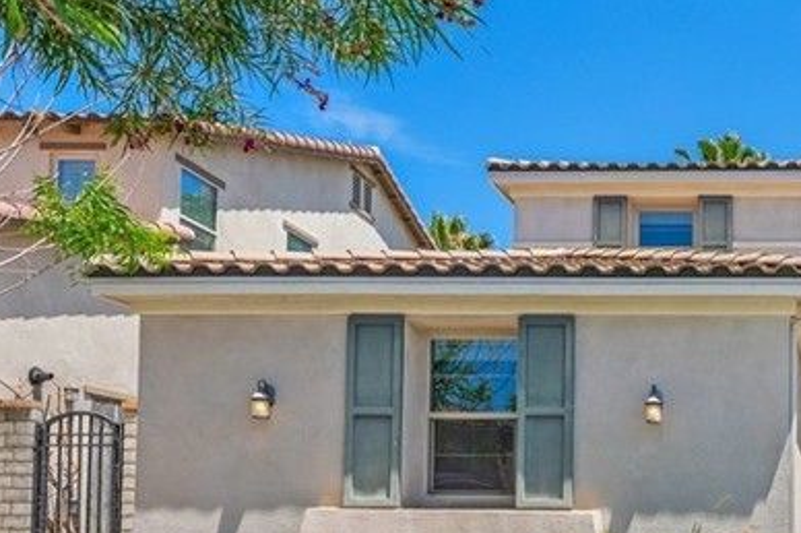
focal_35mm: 39
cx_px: 840
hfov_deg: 41.4
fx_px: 870
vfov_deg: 33.9
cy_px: 338
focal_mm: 14.8
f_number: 6.3
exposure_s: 1/250
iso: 200
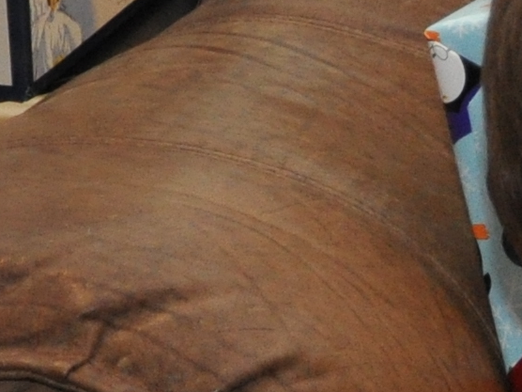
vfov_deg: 3.9
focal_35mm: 378
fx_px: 5700
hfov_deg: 5.1
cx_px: 1304
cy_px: 729
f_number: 4.2
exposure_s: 1/60
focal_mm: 34
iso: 800
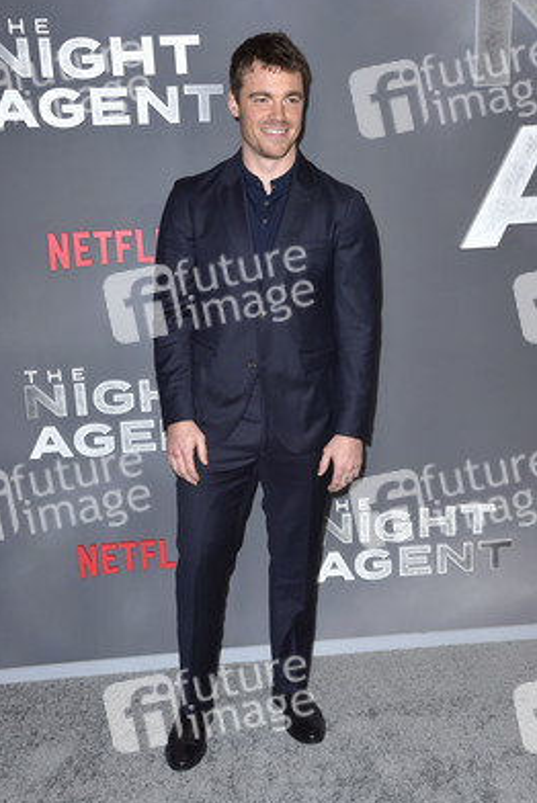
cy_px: 397
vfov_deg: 40.3
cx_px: 270
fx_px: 1094
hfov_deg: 27.6
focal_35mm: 49
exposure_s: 1/250
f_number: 6.3
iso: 400
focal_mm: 48
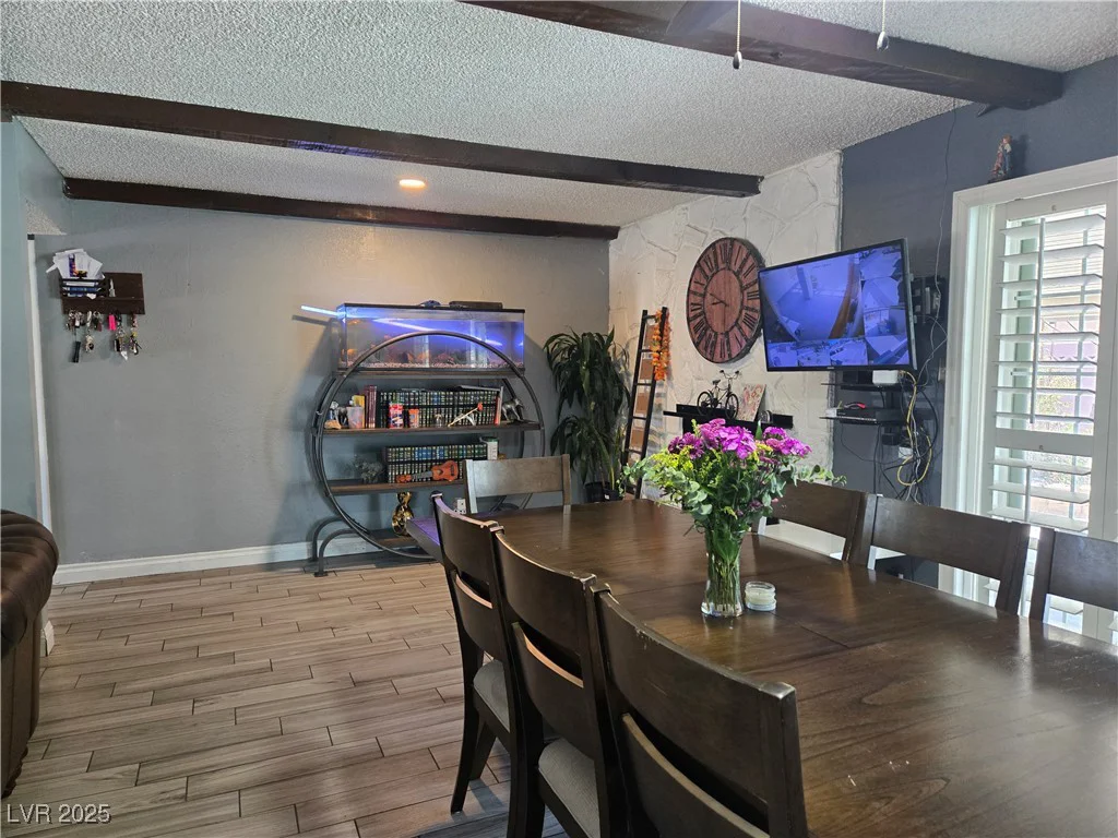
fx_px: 743
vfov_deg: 58.9
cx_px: 559
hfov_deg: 73.9
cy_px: 419
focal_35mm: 23
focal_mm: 5.4
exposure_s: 1/120
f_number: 1.8
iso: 400
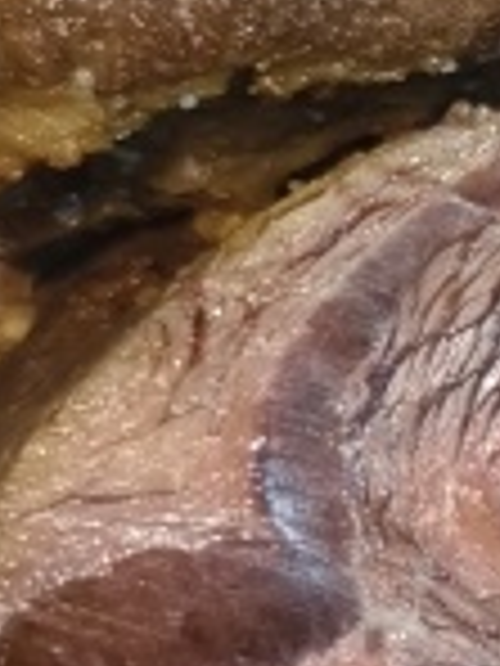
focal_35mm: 166
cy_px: 245
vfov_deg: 11.9
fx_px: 3197
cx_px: 1203
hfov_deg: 8.2
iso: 514
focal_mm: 5.5
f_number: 1.75
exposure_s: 1/71.2
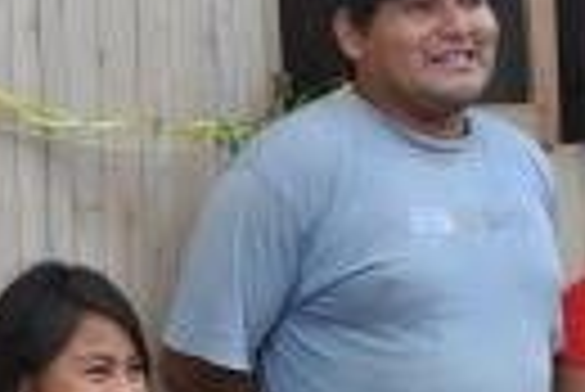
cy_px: 239
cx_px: 230
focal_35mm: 134
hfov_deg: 15.3
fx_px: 2180
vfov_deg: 10.3
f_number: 4.5
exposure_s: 1/80
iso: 200
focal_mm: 26
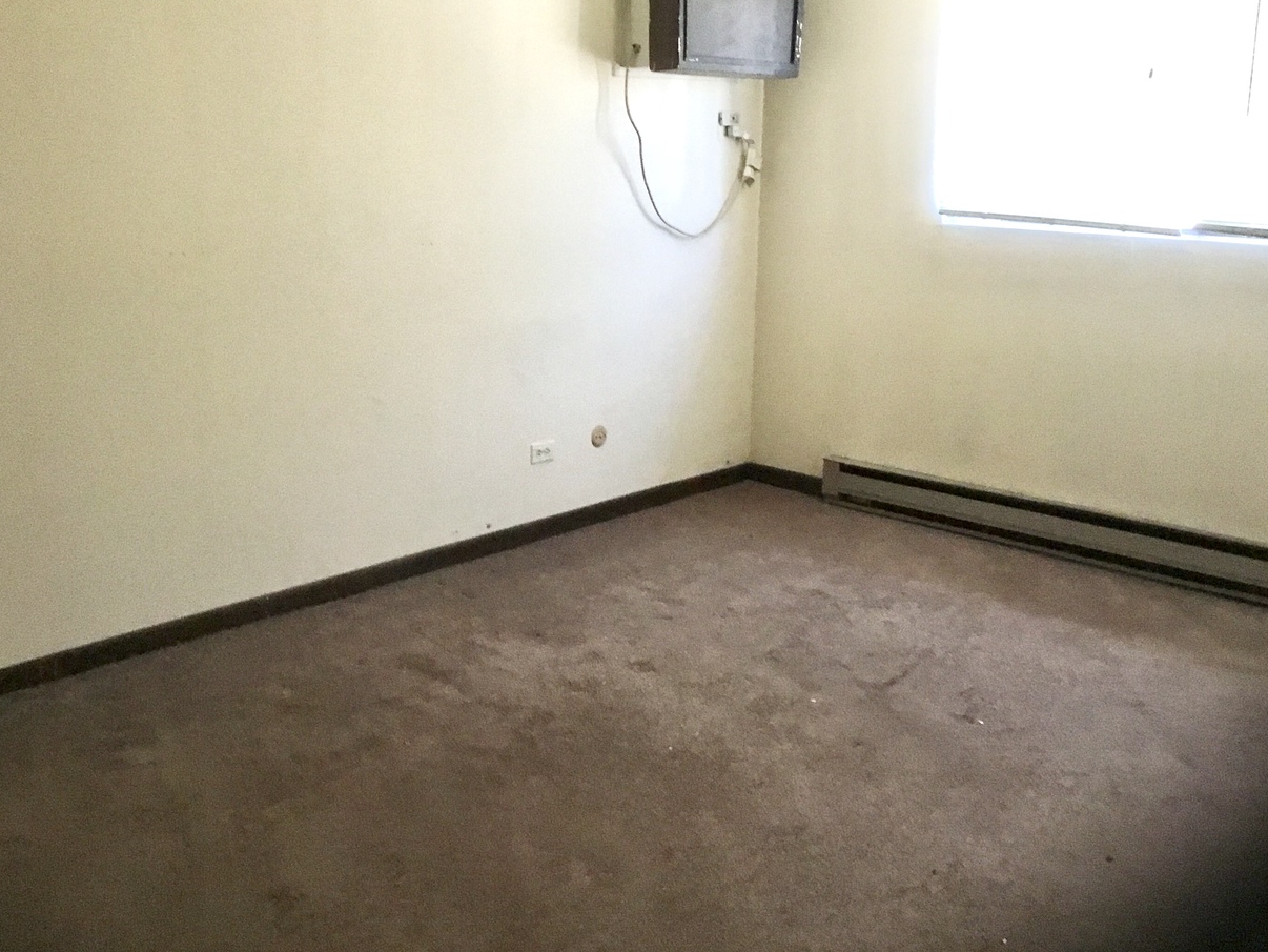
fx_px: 1356
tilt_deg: -11.2
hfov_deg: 50.1
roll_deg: -2.1
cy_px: 392
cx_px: 598
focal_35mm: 37
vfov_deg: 38.6
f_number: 2.4
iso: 200
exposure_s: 1/30
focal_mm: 3.3
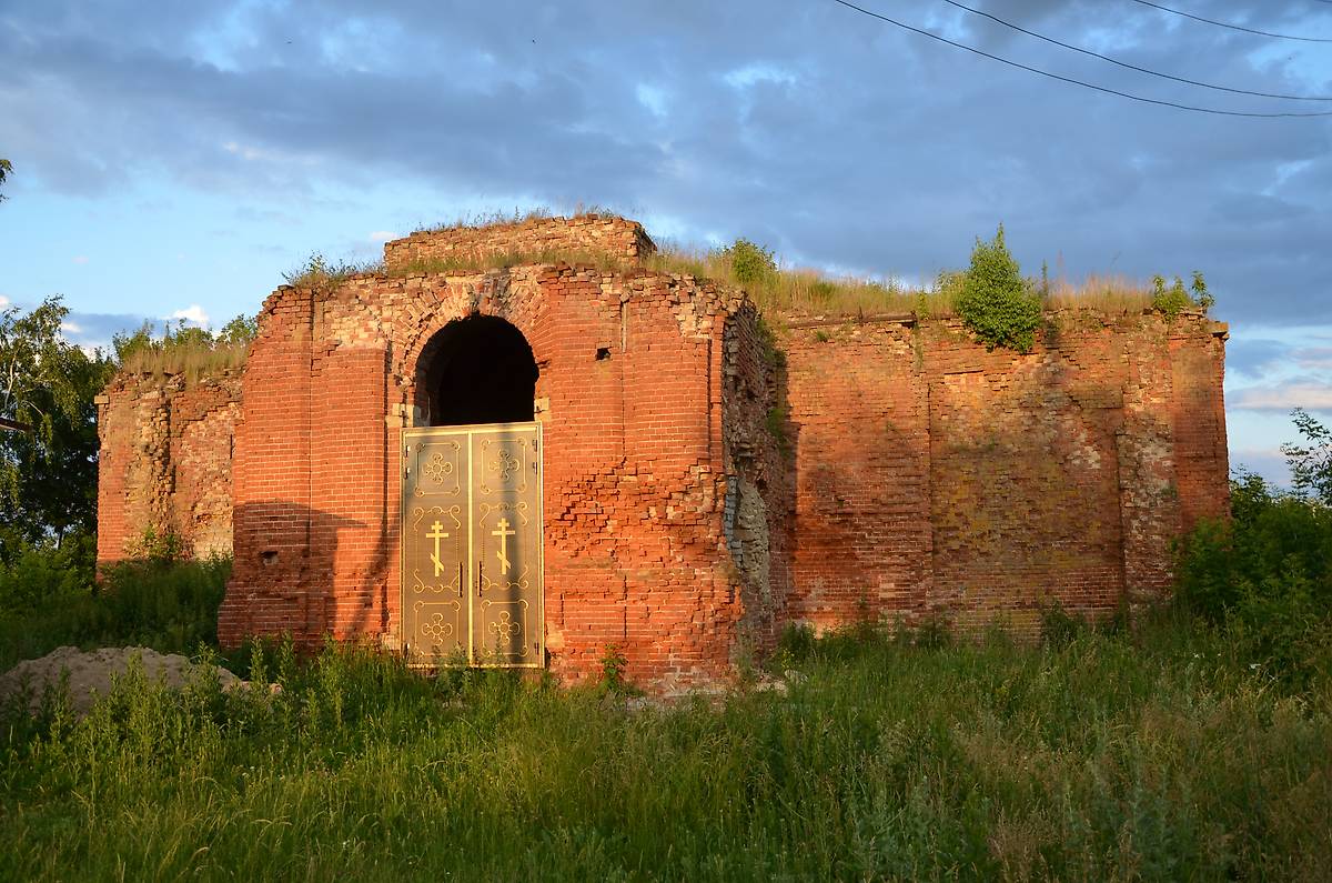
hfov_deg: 57.3
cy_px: 442
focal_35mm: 33
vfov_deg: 39.8
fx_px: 1219
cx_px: 666
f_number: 5.6
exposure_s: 1/125
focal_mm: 22
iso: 200
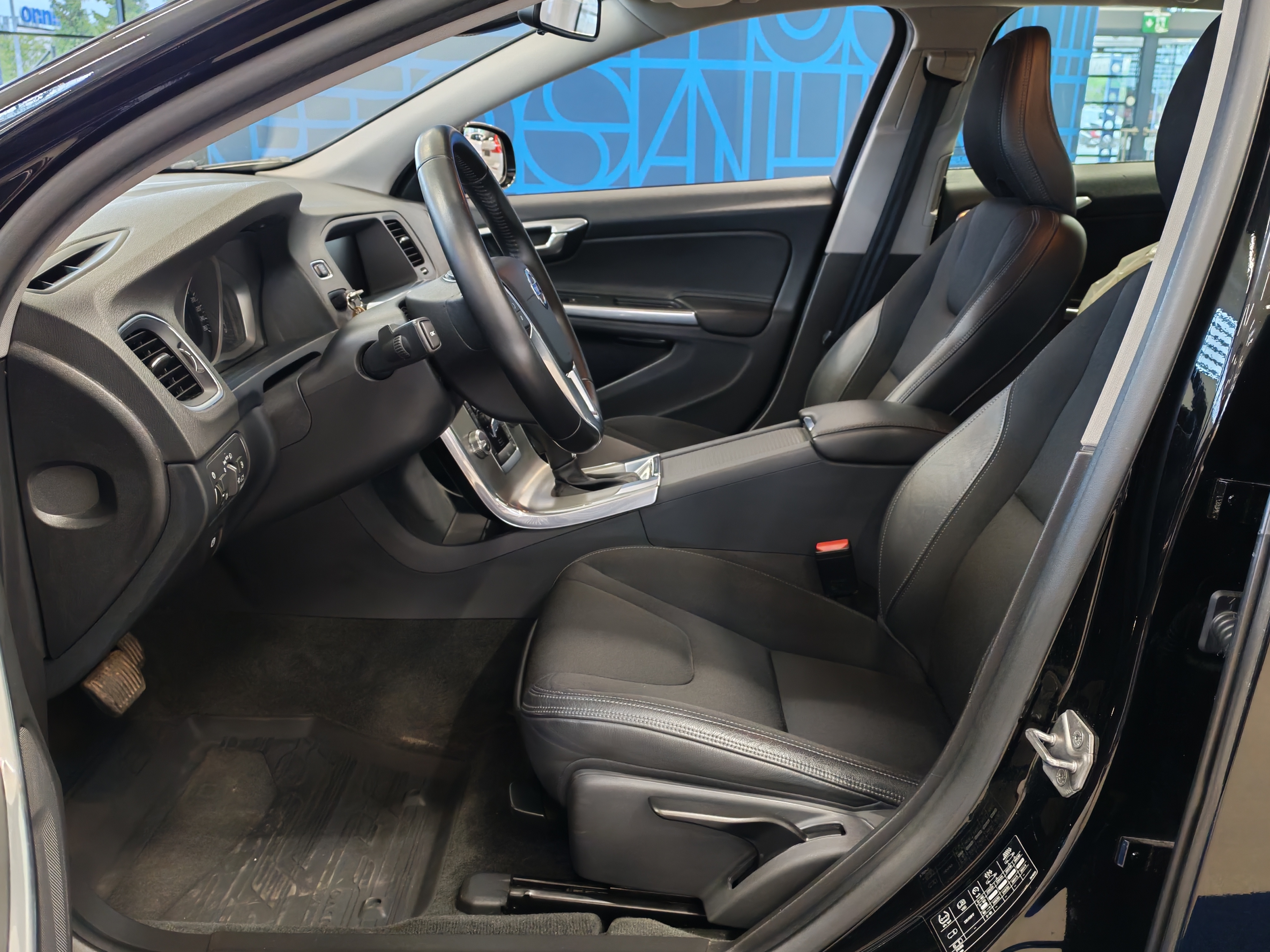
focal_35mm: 33
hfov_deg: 55.4
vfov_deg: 42.9
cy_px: 476
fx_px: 1211
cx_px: 635
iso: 897
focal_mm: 6.12
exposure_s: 1/50
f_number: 1.9
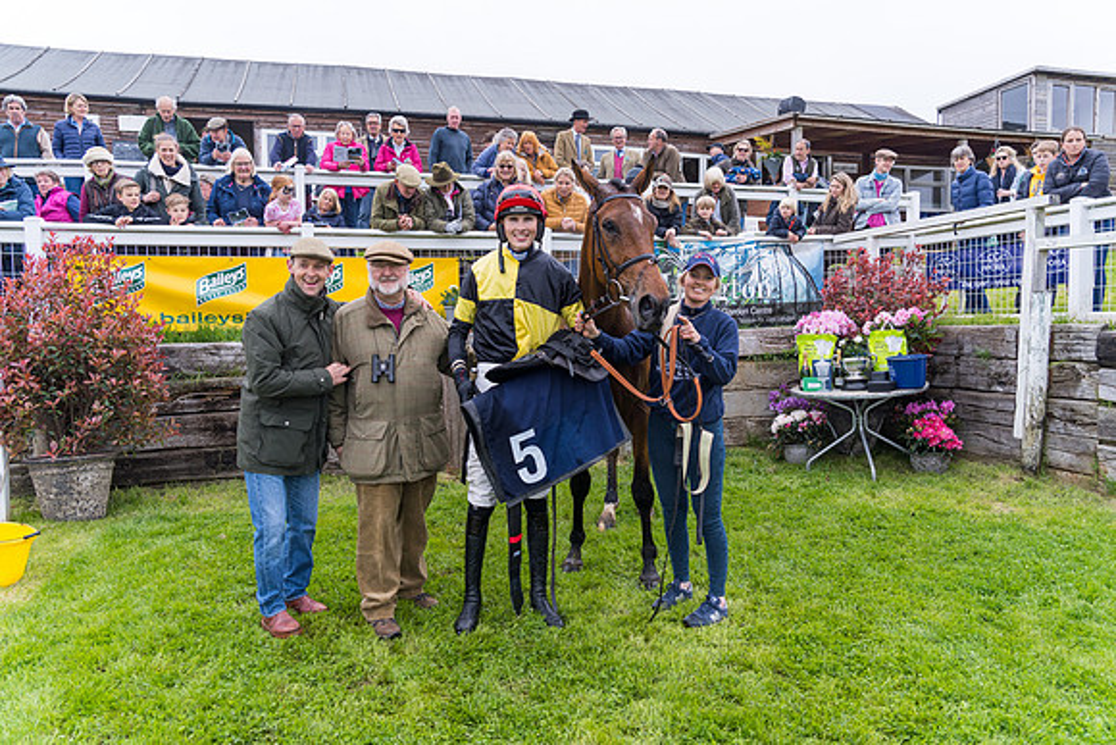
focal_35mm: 25
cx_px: 558
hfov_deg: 71.5
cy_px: 372
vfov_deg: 51.3
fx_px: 775
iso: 250
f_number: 5
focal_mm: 25
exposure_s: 1/400
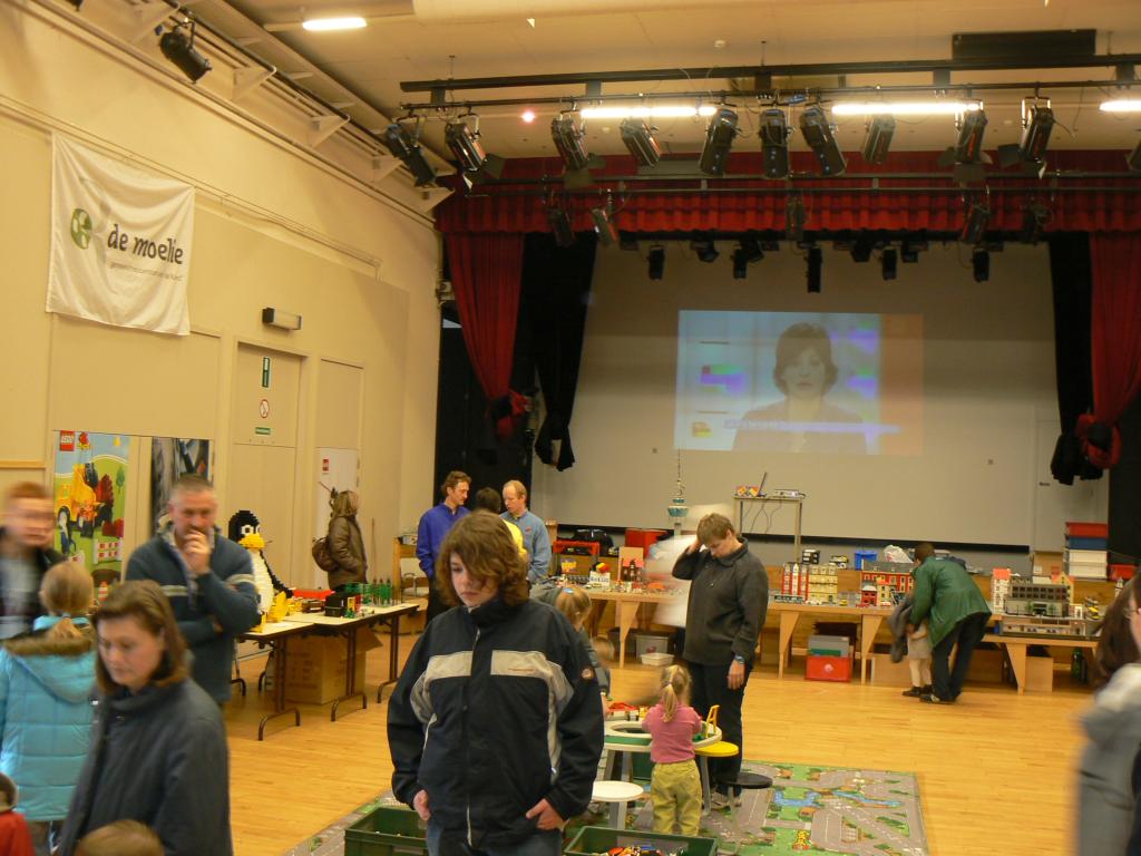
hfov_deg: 51.4
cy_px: 428
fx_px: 1187
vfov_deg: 39.7
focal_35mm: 36
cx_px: 570
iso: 100
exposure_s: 1/8
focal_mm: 6
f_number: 2.8
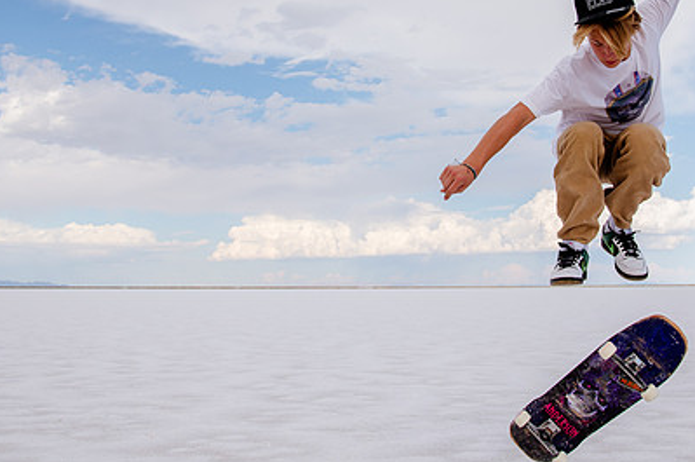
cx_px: 389
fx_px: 1022
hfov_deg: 37.5
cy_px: 129
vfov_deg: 25.2
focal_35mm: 53
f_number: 8
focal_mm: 30
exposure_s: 1/640
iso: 250
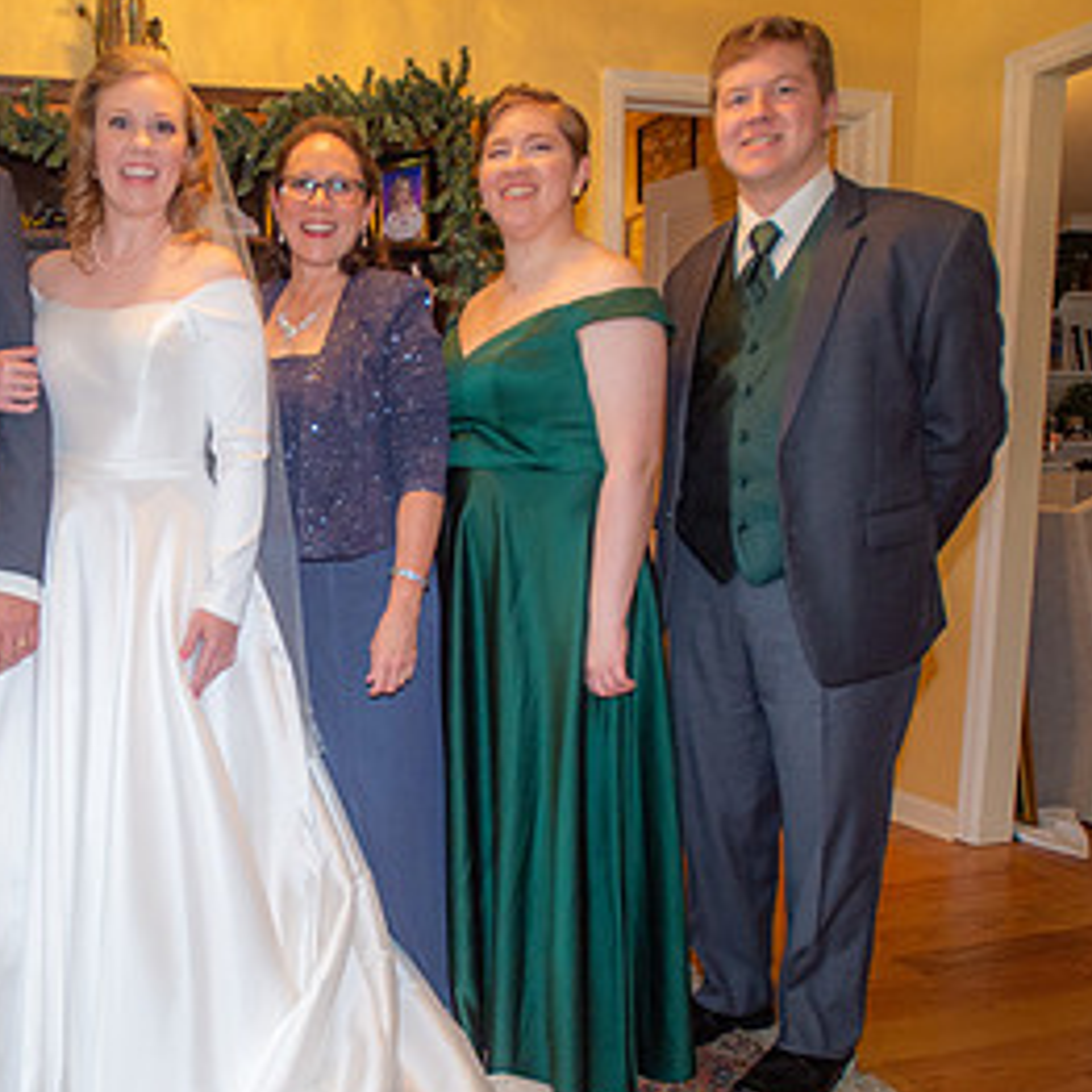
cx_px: 246
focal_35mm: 32
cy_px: 650
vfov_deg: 50.8
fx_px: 1142
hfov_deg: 48.7
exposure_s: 1/100
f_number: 3.2
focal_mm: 17
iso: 1250
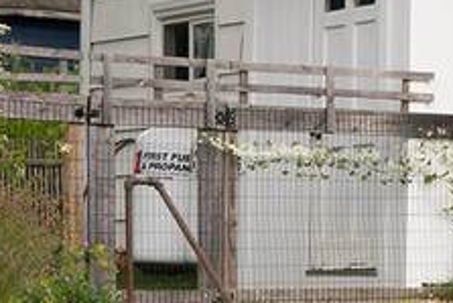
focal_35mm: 201
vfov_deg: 6.8
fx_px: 2531
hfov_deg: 9.9
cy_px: 32
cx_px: 693
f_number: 16
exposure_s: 1/250
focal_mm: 35
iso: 400
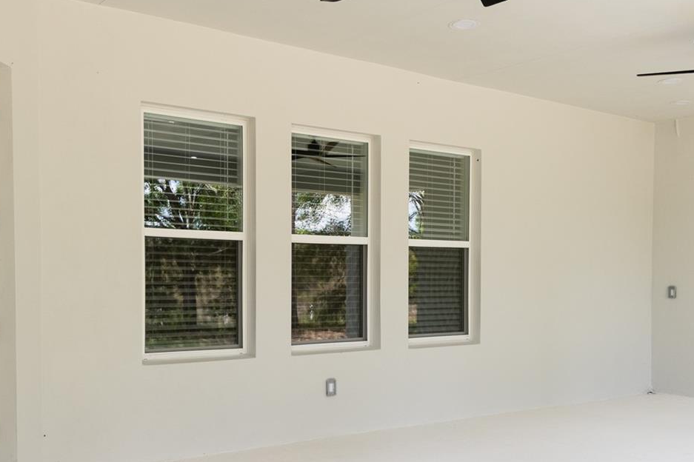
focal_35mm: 41
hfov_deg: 47.3
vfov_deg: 32.4
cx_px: 310
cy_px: 303
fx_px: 790
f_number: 3.5
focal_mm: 16
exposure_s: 1/250
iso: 400
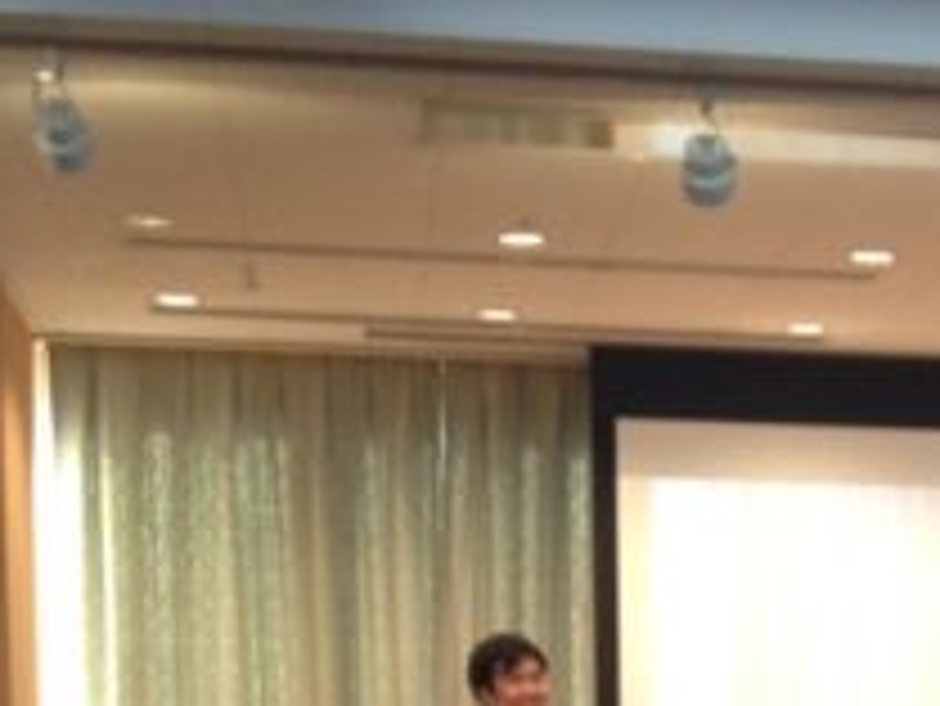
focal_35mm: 134
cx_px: 1039
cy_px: 1304
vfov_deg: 10.4
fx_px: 3641
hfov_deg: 14.4
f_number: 2.4
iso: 64
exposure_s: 1/20
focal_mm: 4.28
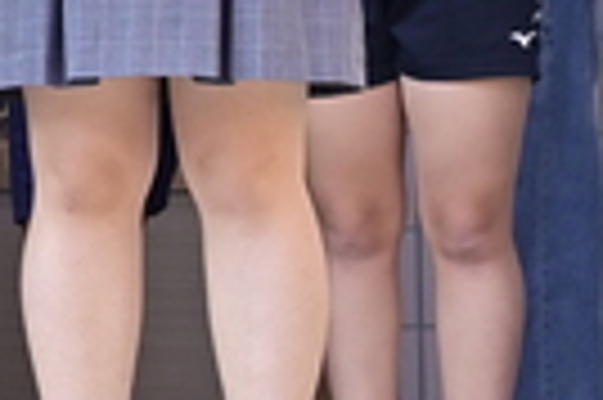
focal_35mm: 329
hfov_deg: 6.1
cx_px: -585
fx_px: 5504
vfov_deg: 4.1
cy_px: -360
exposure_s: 1/250
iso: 400
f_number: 7.1
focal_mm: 63
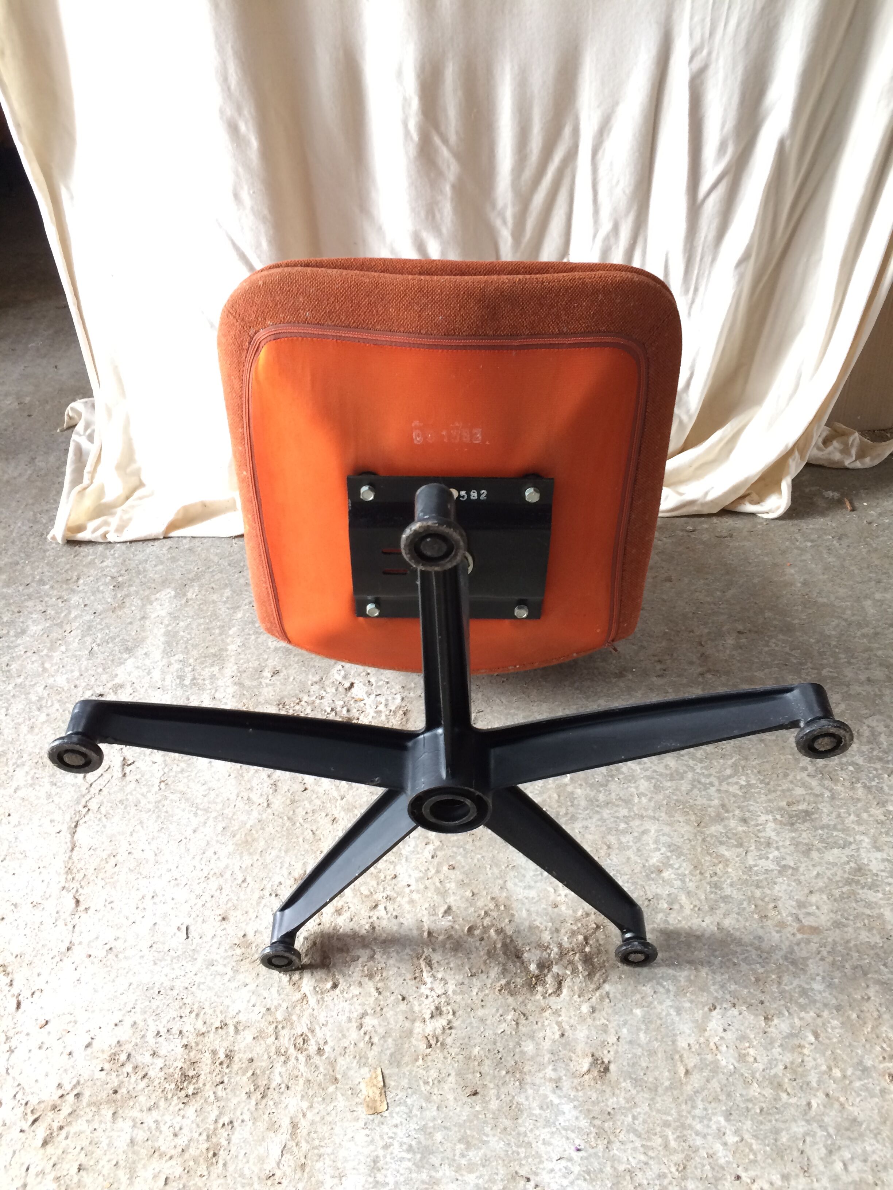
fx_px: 997
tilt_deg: -38.0
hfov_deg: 48.2
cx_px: 446
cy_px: 595
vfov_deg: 61.7
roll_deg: +0.3
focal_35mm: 29
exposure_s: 1/33
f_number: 2.2
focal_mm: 4.15
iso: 125
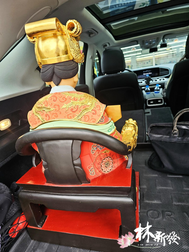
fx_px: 167
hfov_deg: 58.9
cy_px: 126
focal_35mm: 23
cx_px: 94
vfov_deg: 73.9
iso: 80
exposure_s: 1/180
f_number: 1.7
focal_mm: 6.3
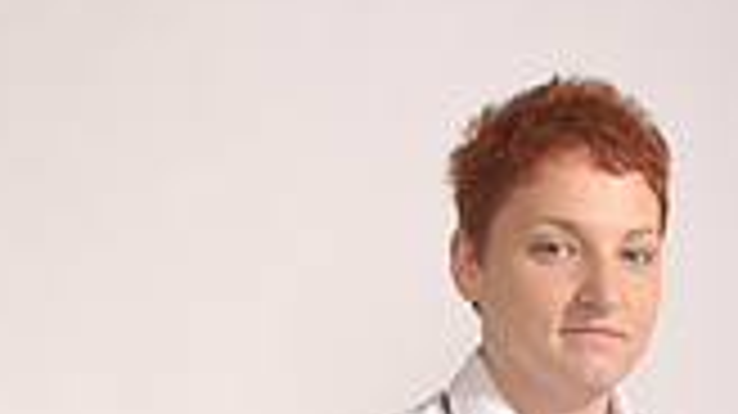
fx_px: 3051
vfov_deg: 7.2
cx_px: 558
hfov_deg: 13.7
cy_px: 1030
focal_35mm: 156
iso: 125
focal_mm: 28
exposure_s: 1/200
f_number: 5.6
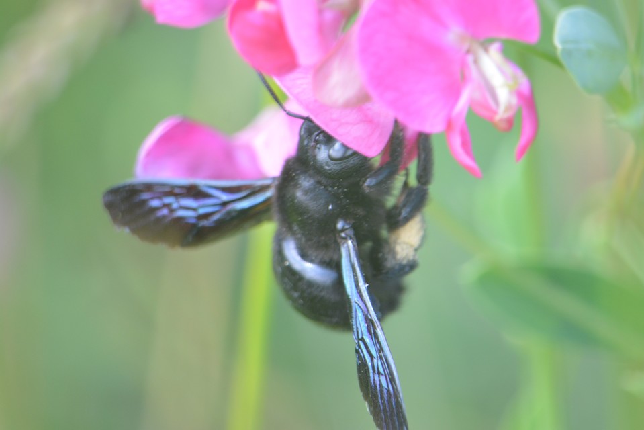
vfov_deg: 3.1
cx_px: 322
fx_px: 8052
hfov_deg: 4.6
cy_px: 215
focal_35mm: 450
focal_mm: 300
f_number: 5.6
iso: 720
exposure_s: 1/125
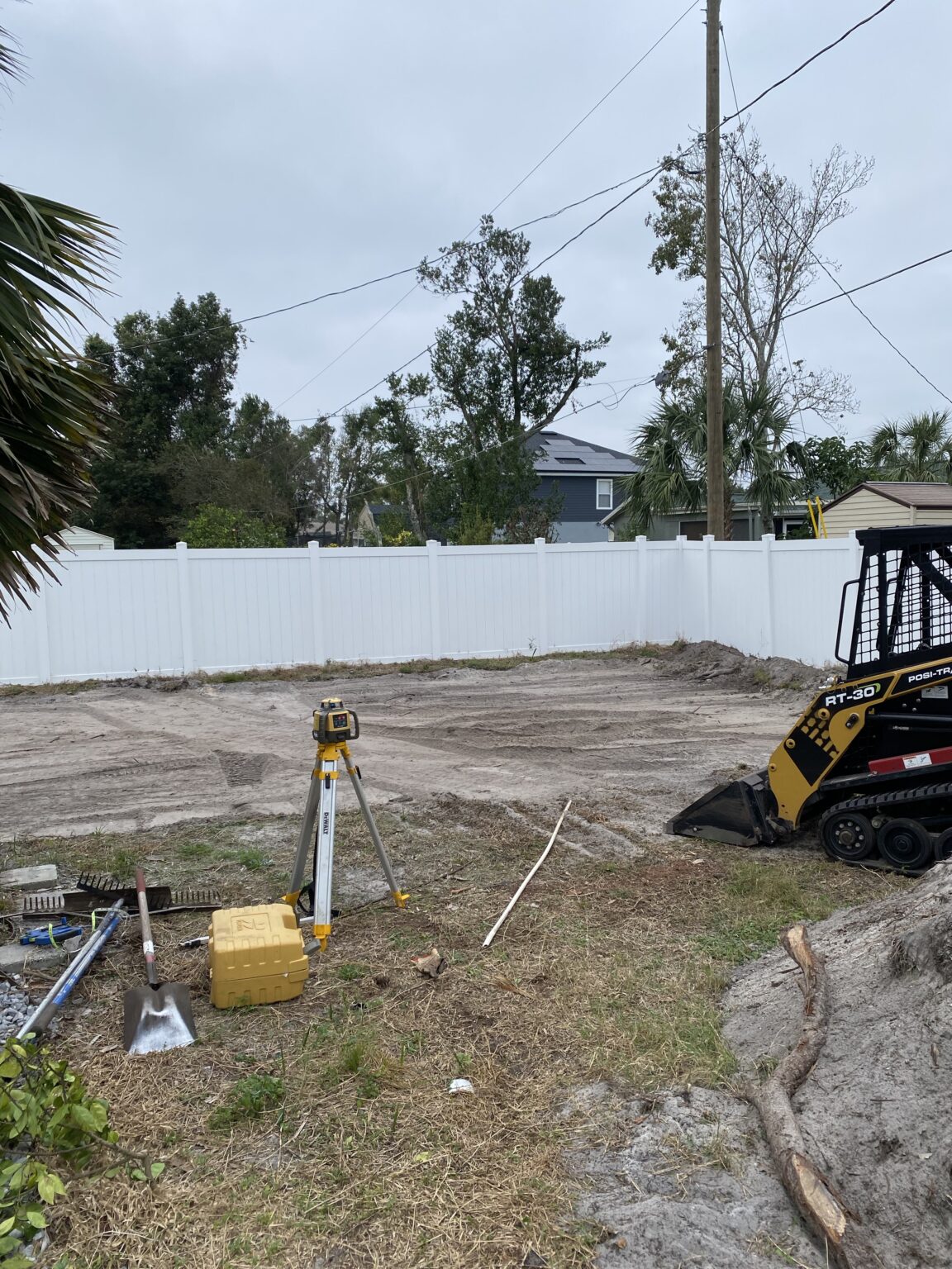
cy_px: 634
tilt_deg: -6.4
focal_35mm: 26
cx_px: 476
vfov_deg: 67.3
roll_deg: +0.3
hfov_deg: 53.1
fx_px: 953
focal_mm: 4.25
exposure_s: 1/839
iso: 32
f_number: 1.8
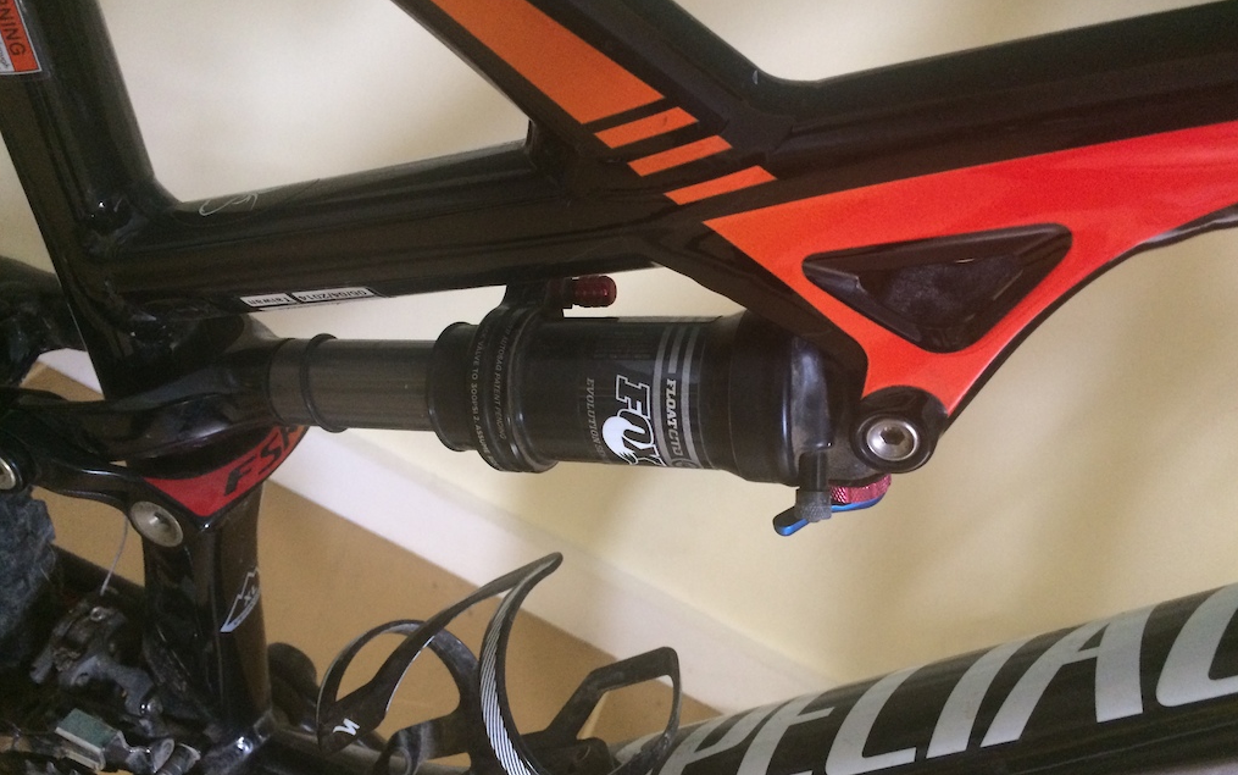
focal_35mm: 31
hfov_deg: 61.2
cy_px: 414
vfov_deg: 40.6
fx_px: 1046
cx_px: 623
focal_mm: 4.15
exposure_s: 1/30
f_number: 2.2
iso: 250
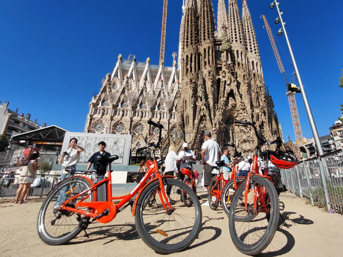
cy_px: 110
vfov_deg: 68.4
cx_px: 195
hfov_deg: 84.1
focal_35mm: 19
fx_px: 188
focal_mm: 1.64
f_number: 2.2
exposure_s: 1/2728
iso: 40
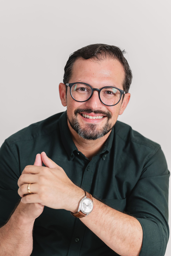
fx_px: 605
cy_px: 128
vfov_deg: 23.9
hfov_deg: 16.1
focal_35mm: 85
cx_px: 86
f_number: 3.2
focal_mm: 85
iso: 1000
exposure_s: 1/200
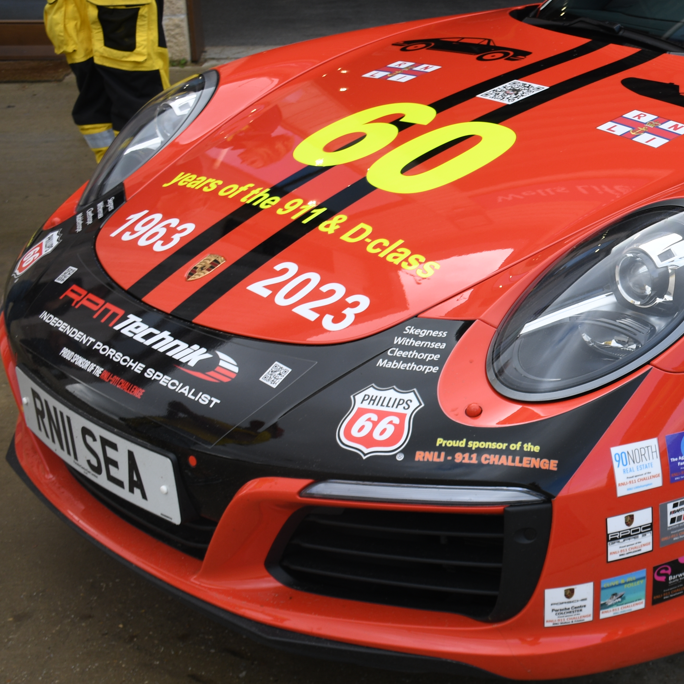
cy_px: 273
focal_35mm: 66
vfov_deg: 26.0
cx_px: 767
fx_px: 1475
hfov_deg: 24.2
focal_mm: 22
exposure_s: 1/200
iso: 100
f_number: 7.1
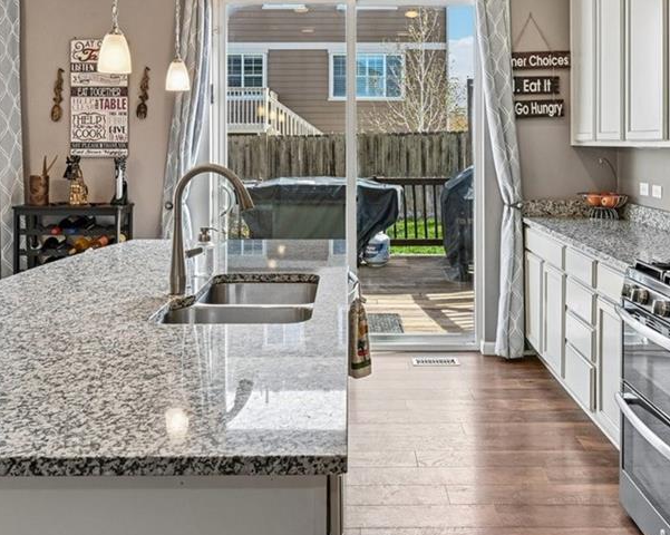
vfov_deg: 40.9
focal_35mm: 35
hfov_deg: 51.5
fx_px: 694
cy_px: 129
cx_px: 351
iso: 100
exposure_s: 1/15
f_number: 8
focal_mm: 14
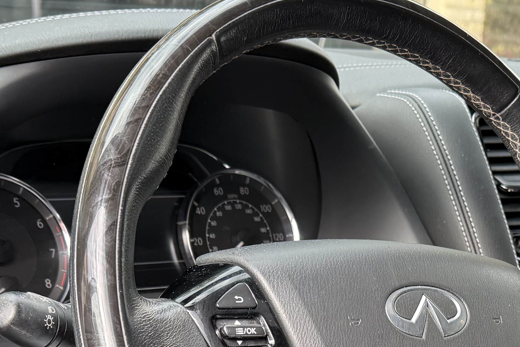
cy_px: 526
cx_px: 386
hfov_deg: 26.7
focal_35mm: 75
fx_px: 1083
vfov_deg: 16.5
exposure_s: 1/233
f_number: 1.78
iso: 125
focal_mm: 6.76
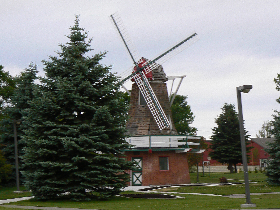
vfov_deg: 10.7
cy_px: 105
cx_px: 140
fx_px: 1124
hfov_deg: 14.2
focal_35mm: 139
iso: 100
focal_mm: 19
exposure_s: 1/50
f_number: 3.2
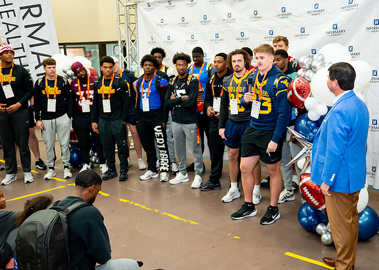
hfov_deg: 44.7
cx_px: 218
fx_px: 459
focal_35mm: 43
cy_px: 125
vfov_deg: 32.8
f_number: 2.8
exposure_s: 1/200
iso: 1600
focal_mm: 38
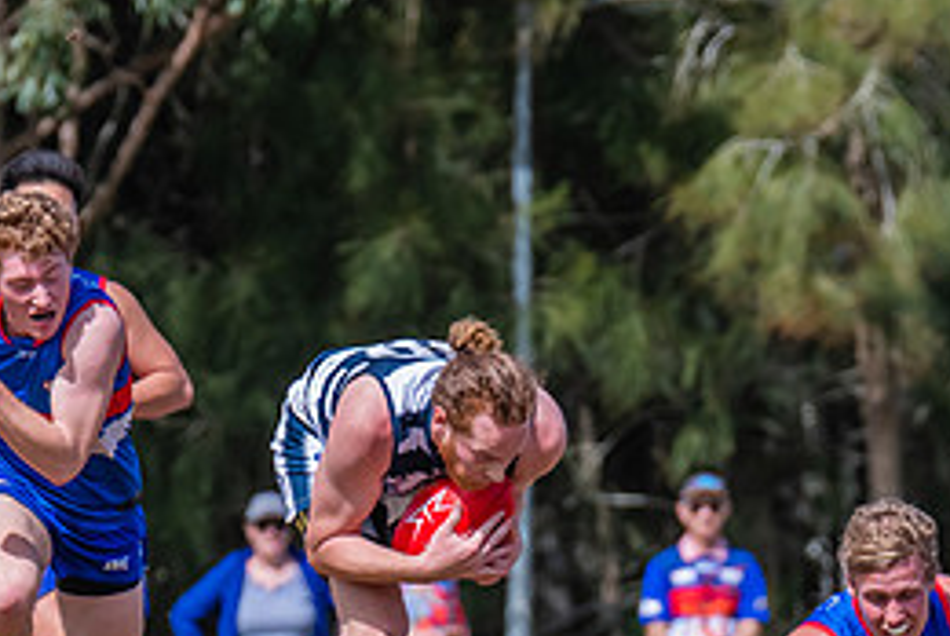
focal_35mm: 1046
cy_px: 529
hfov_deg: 2.0
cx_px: 567
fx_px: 27633
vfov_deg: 1.3
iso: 800
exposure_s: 1/2000
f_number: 8
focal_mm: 330
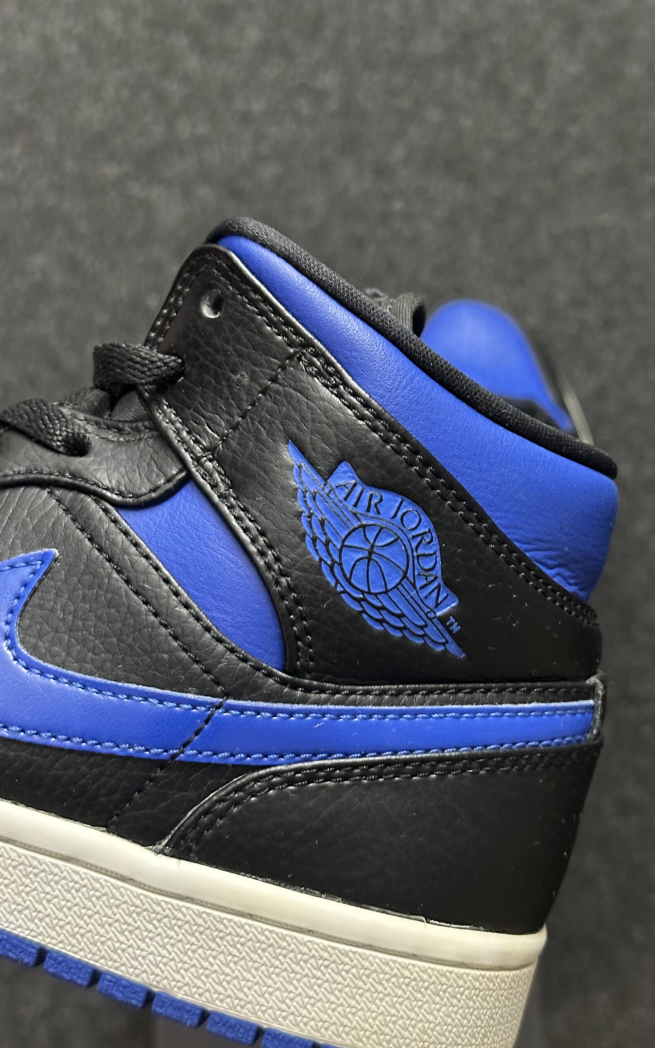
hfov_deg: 25.3
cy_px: 524
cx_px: 366
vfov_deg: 39.6
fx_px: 1457
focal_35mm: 51
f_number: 1.78
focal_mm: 6.86
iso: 500
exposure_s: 1/27
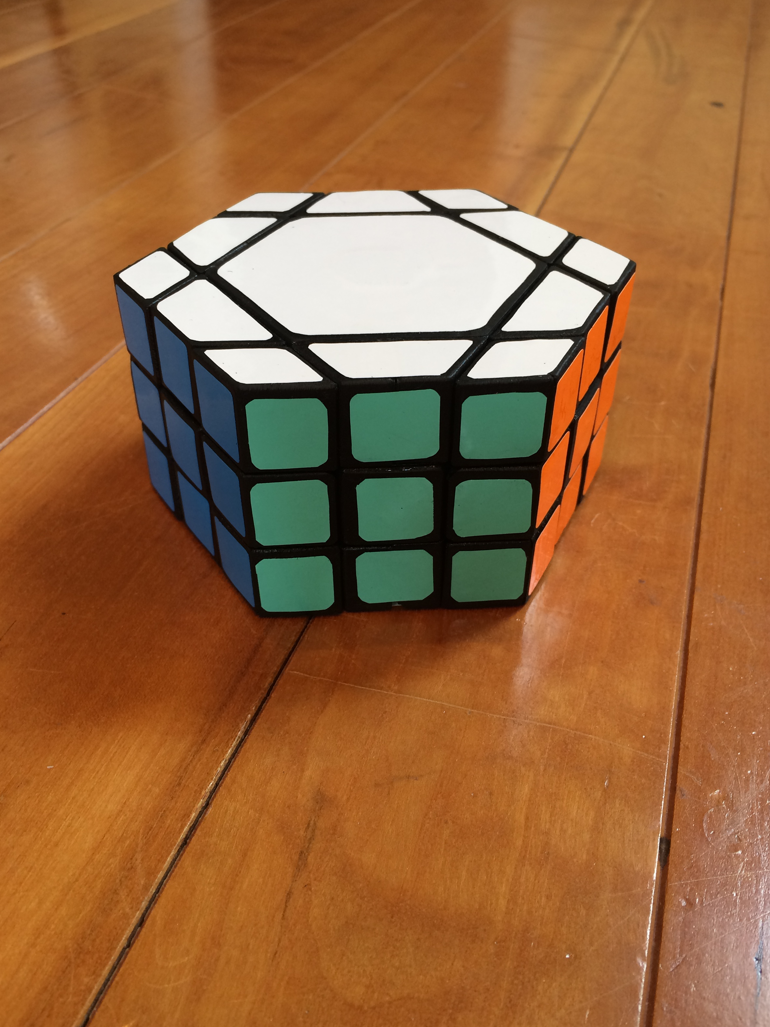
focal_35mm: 30
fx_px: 890
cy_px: 525
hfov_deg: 46.8
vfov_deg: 60.0
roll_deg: -0.2
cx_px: 378
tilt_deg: -37.6
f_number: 2.2
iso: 40
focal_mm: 4.15
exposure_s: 1/30
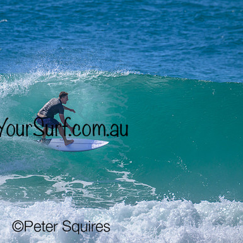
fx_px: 8141
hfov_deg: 1.7
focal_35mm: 1025
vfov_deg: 1.7
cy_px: 122
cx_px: 61
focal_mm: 800
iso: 800
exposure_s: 1/2000
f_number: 11
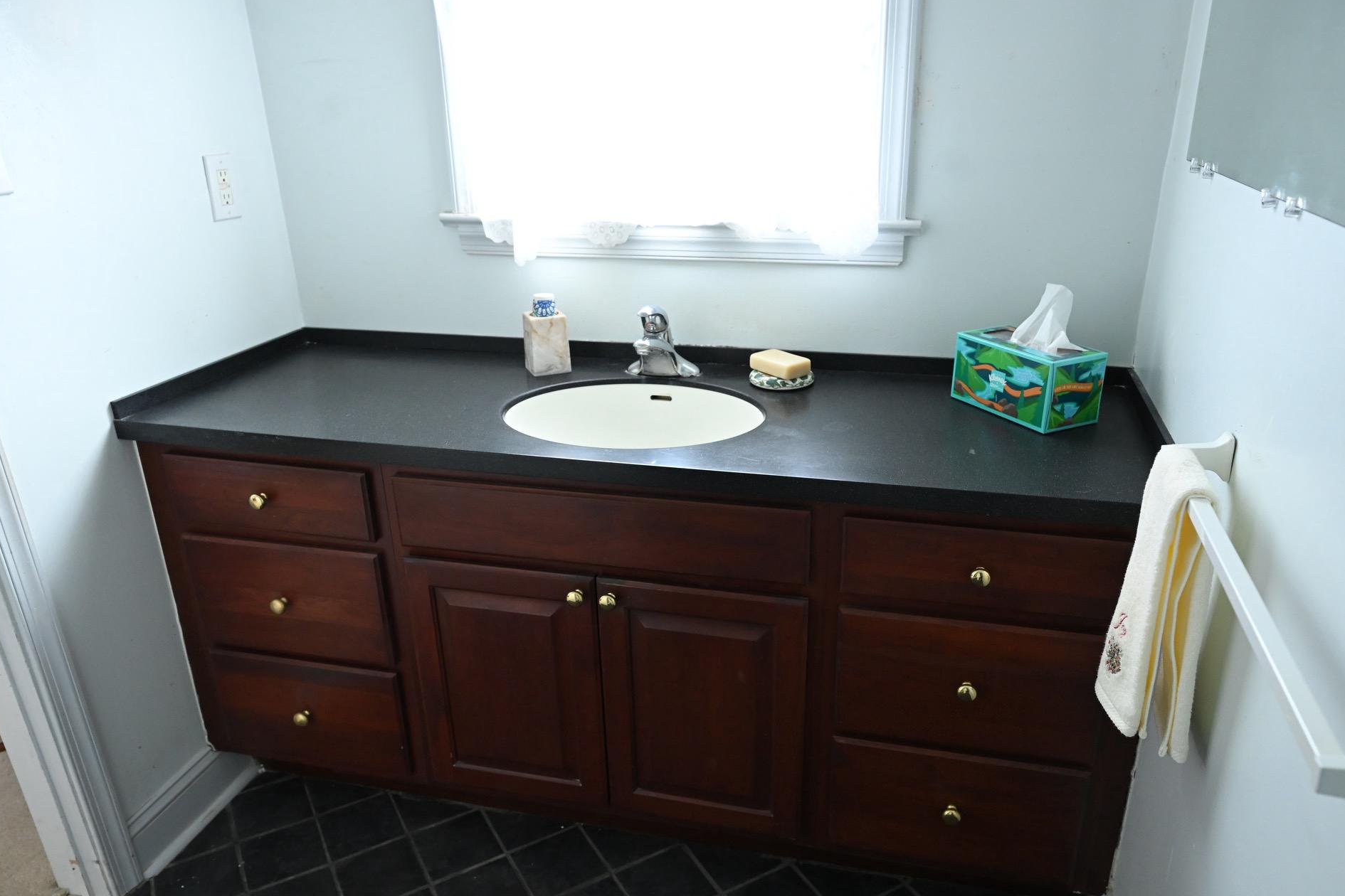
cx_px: 689
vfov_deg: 49.5
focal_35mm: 26
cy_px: 482
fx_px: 971
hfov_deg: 69.4
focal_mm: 24
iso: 3200
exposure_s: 1/125
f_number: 4.5
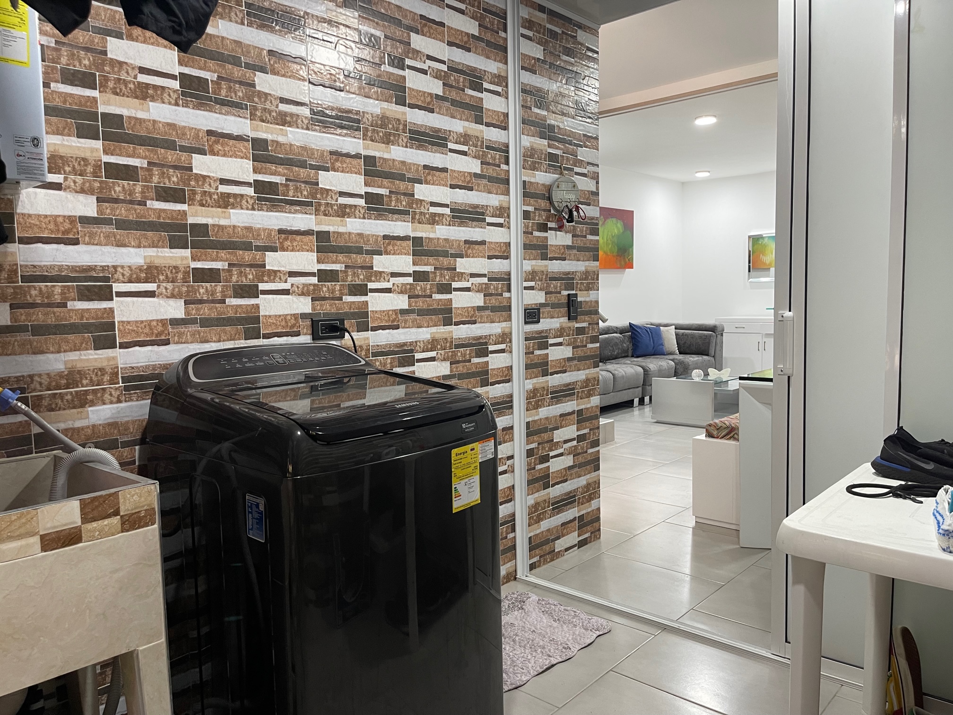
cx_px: 476
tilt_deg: -6.0
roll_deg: +1.2
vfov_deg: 53.1
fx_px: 716
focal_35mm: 26
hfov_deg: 67.3
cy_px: 358
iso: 160
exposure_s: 1/60
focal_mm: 5.1
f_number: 1.6
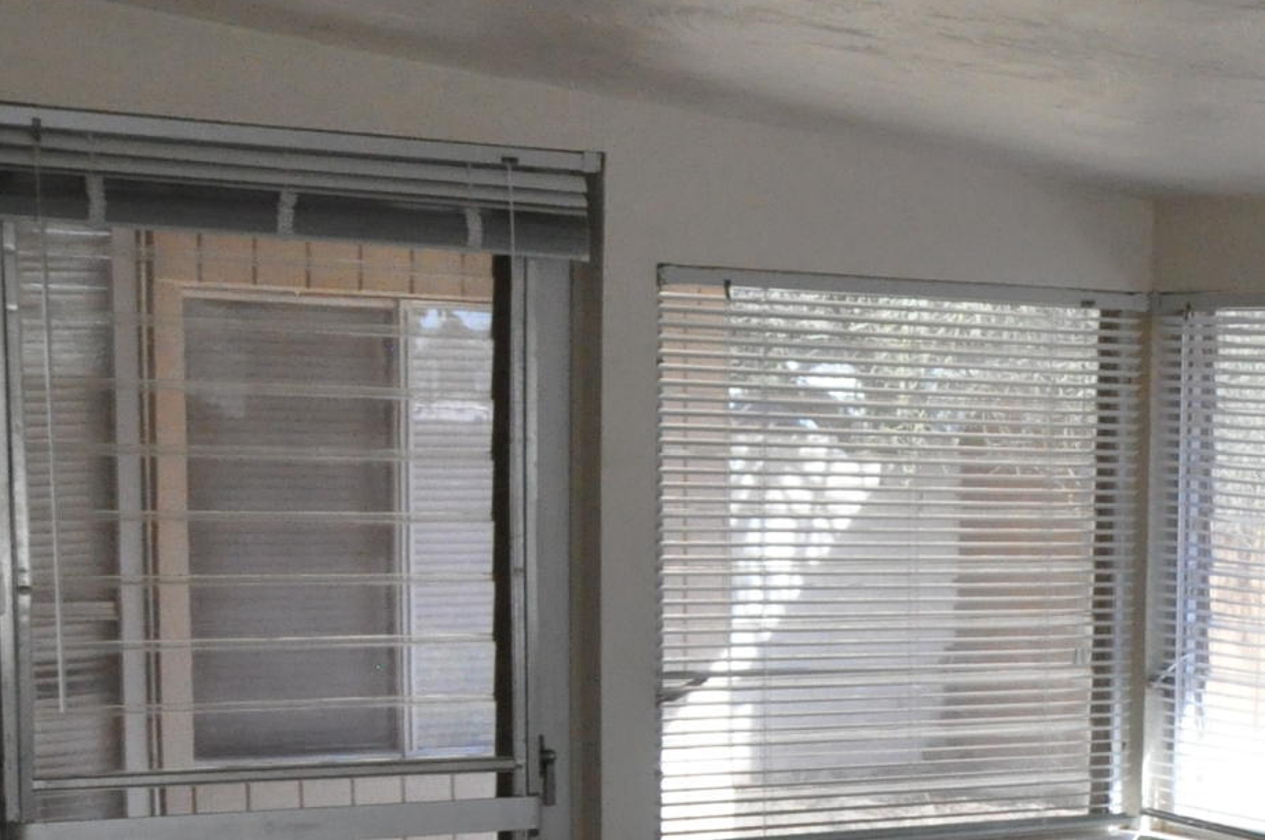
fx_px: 3088
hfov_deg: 20.4
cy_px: 944
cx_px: 1796
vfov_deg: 15.1
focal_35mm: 88
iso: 2000
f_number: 13
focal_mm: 18
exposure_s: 1/160
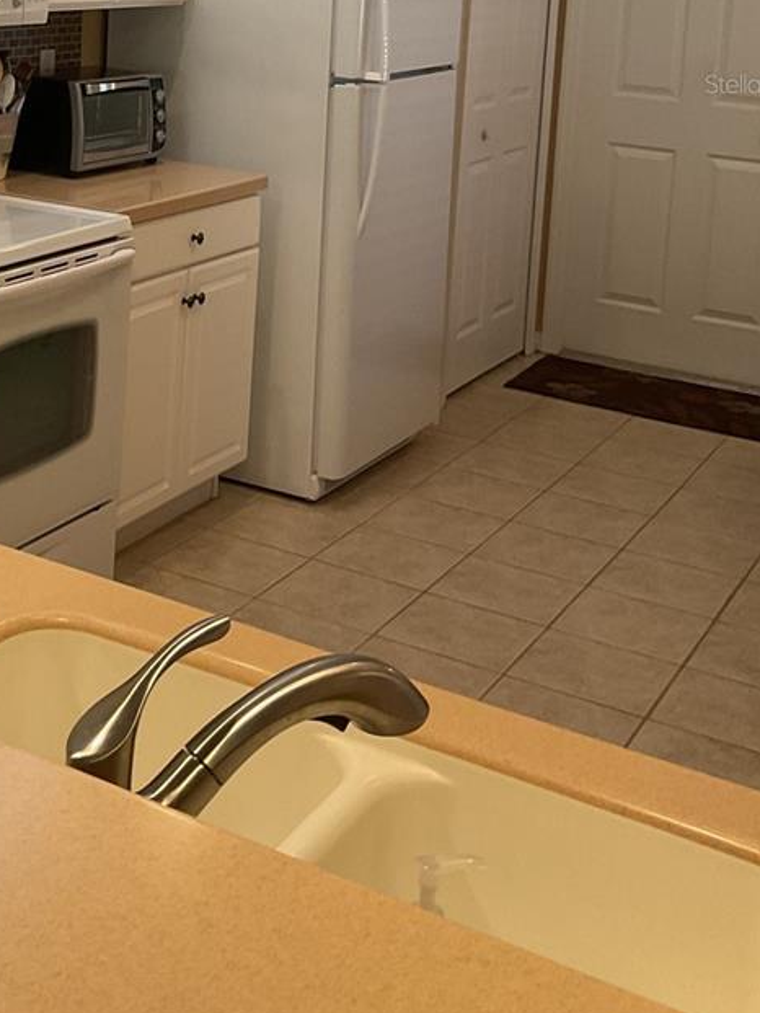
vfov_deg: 32.5
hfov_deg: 25.4
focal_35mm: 56
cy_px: 83
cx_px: 86
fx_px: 1639
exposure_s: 1/60
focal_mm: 3
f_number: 1.8
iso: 80
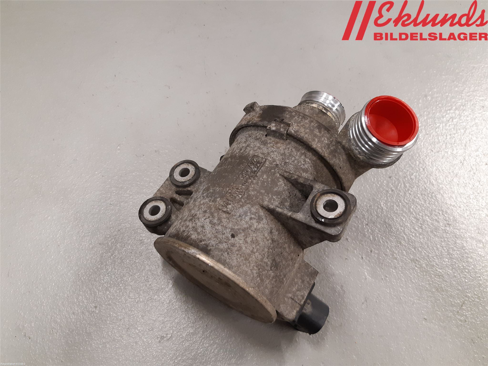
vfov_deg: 53.1
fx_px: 367
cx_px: 244
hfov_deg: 67.3
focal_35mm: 26
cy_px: 183
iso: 200
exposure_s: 1/50
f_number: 1.7
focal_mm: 3.93
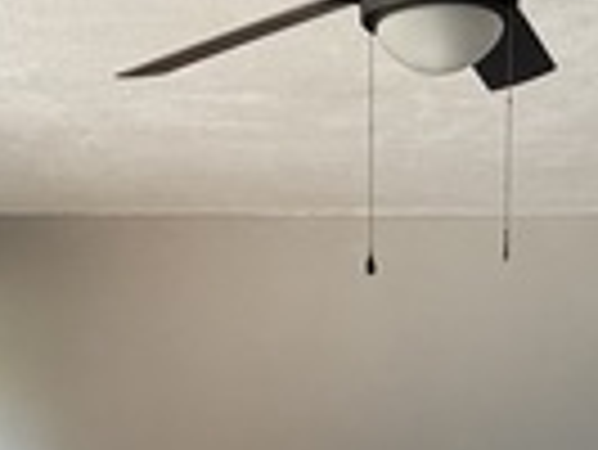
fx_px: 1210
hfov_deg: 27.7
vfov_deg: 19.1
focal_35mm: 70
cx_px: 339
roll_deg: +0.5
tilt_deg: -10.3
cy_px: 616
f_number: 2.2
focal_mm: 2.22
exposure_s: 1/65
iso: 400
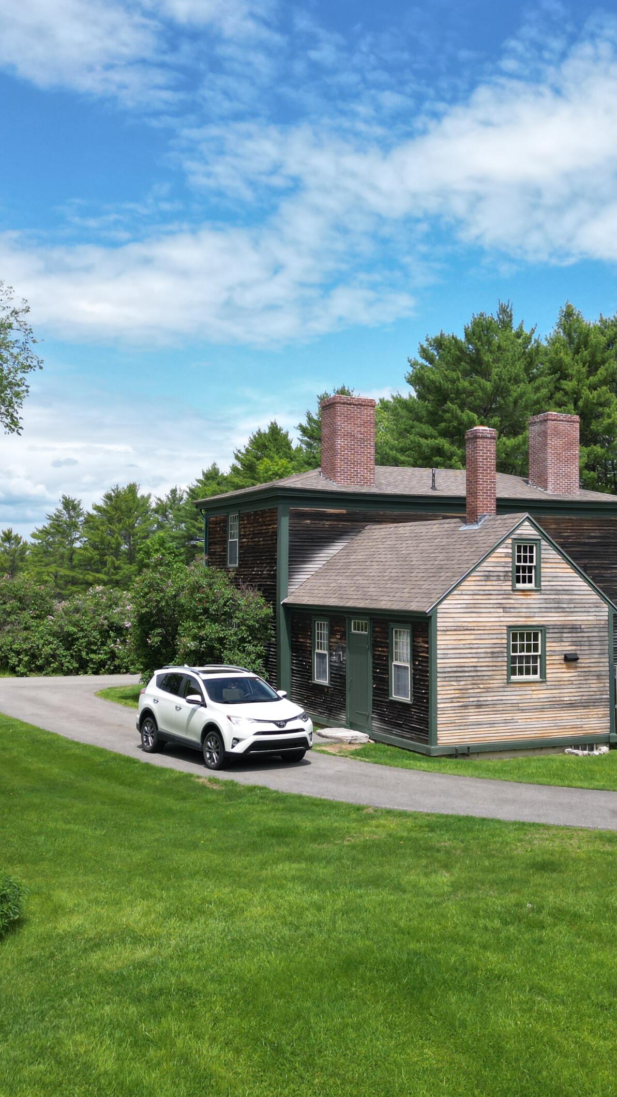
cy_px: 545
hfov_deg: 31.8
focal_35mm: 37
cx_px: 403
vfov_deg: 54.0
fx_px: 1076
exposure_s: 1/2500
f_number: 1.7
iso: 100
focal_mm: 6.72
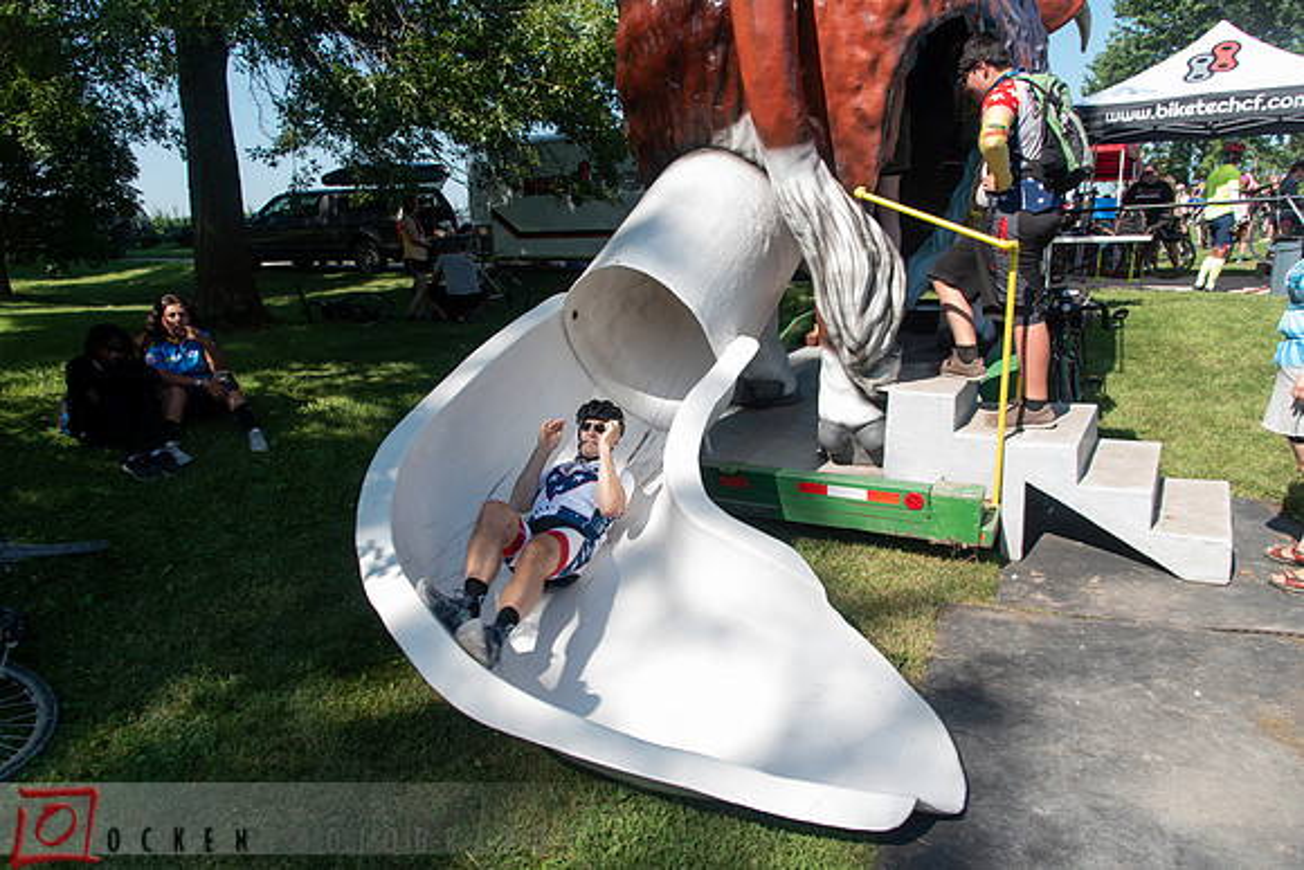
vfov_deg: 53.2
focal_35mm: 24
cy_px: 435
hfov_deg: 73.7
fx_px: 869
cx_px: 652
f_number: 5.6
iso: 200
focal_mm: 24
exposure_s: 1/250
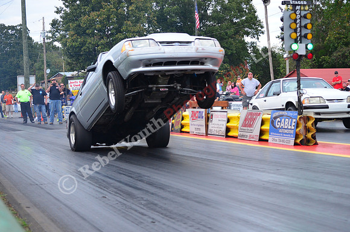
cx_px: 175
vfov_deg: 14.6
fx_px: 902
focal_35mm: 93
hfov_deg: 22.0
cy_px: 116
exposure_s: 1/500
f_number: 5.6
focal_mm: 62
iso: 1000
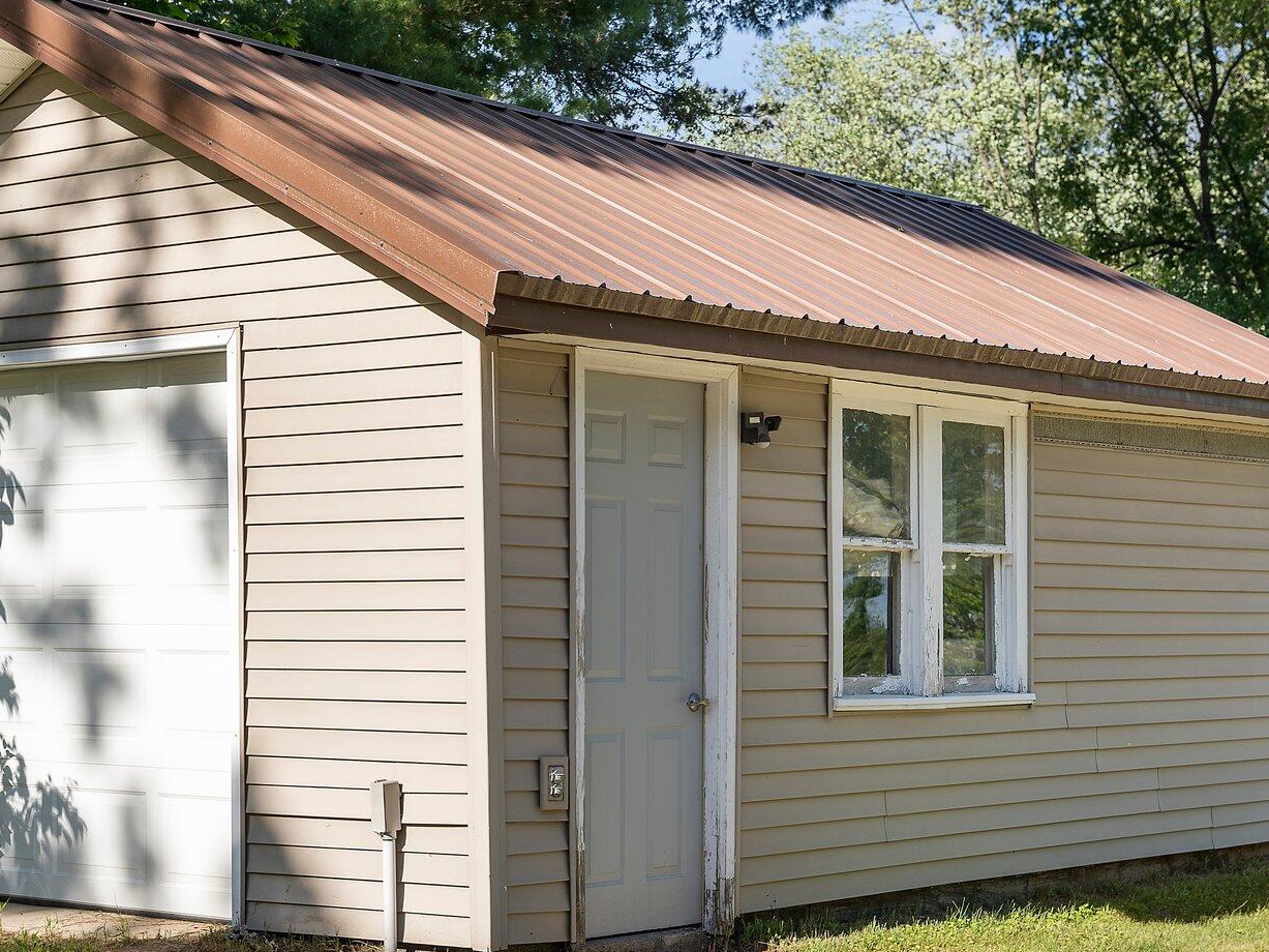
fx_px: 2565
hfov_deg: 27.8
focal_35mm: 70
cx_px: 565
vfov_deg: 21.0
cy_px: 584
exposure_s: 1/250
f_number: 7.1
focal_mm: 43.6
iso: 200
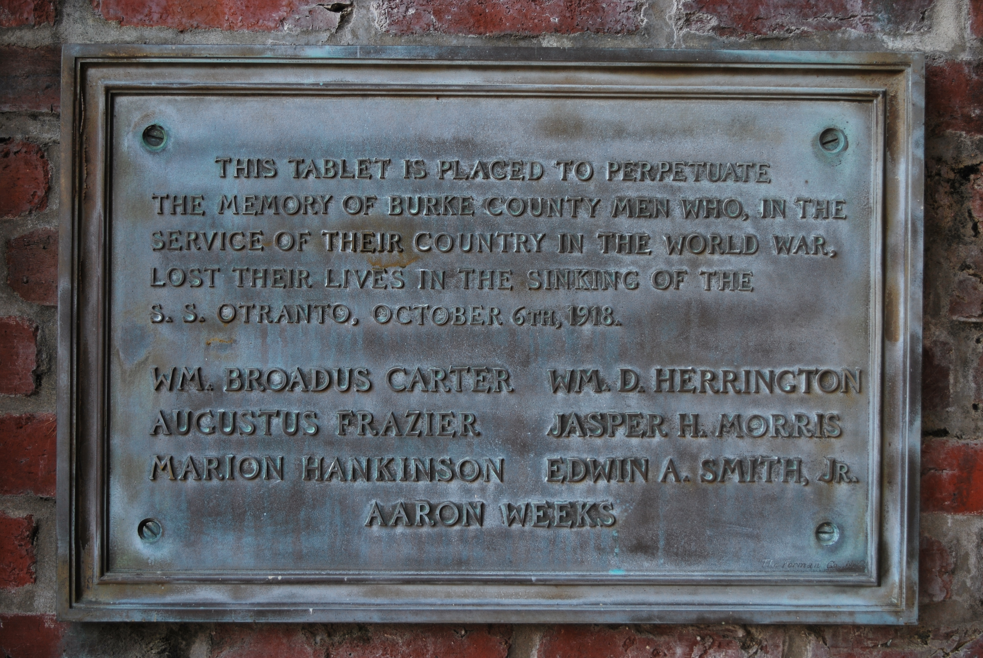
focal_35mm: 45
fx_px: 1230
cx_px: 492
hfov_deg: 43.6
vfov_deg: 29.9
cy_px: 329
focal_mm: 30
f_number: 4.5
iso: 200
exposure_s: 1/80
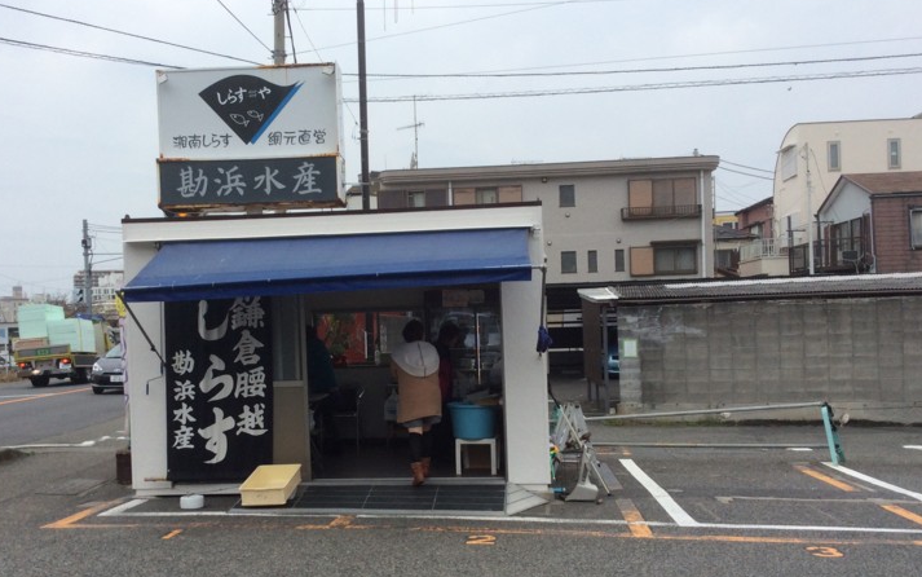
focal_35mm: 38
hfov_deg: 51.5
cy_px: 347
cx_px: 418
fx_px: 955
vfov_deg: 33.5
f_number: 2.4
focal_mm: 3.3
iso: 32
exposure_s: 1/657
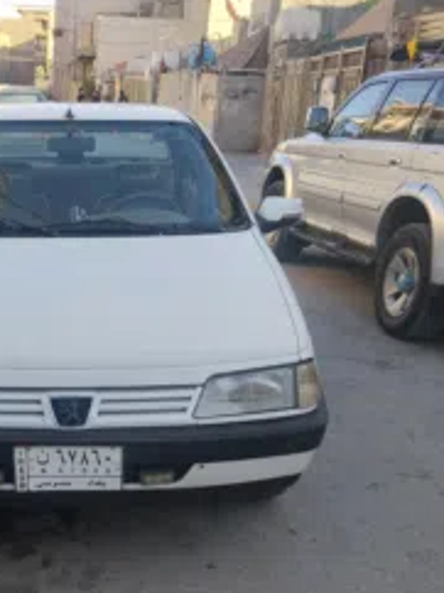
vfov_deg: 38.8
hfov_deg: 29.5
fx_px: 822
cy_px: 434
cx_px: 86
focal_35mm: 48
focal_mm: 4.22
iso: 50
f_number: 1.8
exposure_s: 1/398
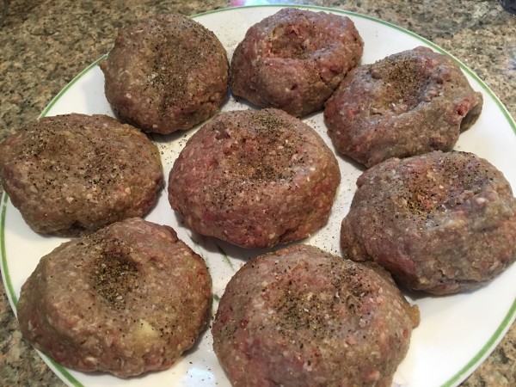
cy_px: 194
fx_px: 432
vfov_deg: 48.2
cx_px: 258
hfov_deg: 61.7
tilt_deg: -55.0
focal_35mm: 29
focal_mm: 4.15
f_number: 2.2
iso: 125
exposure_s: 1/30
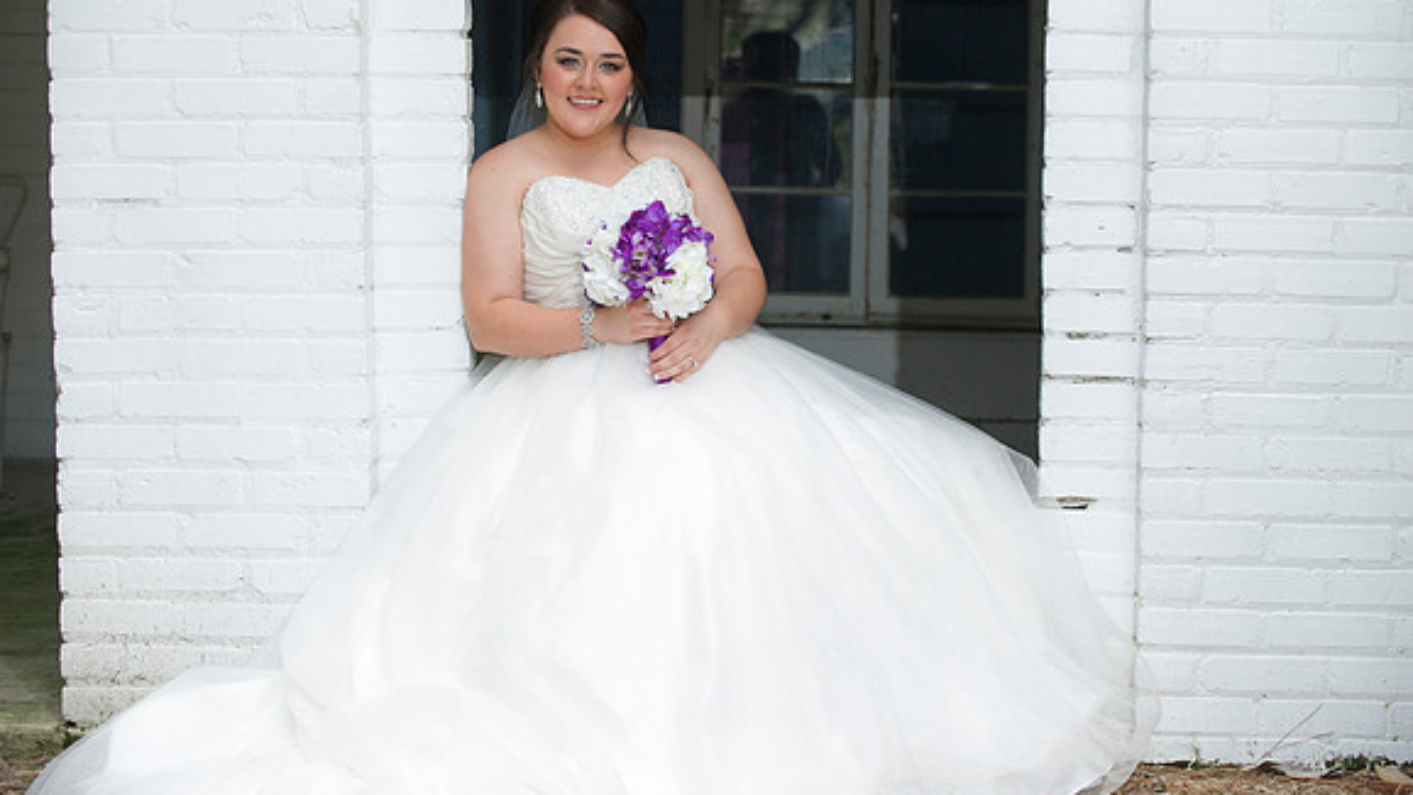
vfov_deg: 11.8
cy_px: 352
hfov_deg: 20.8
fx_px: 3859
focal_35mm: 103
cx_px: 706
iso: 320
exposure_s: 1/320
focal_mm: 98
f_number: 4
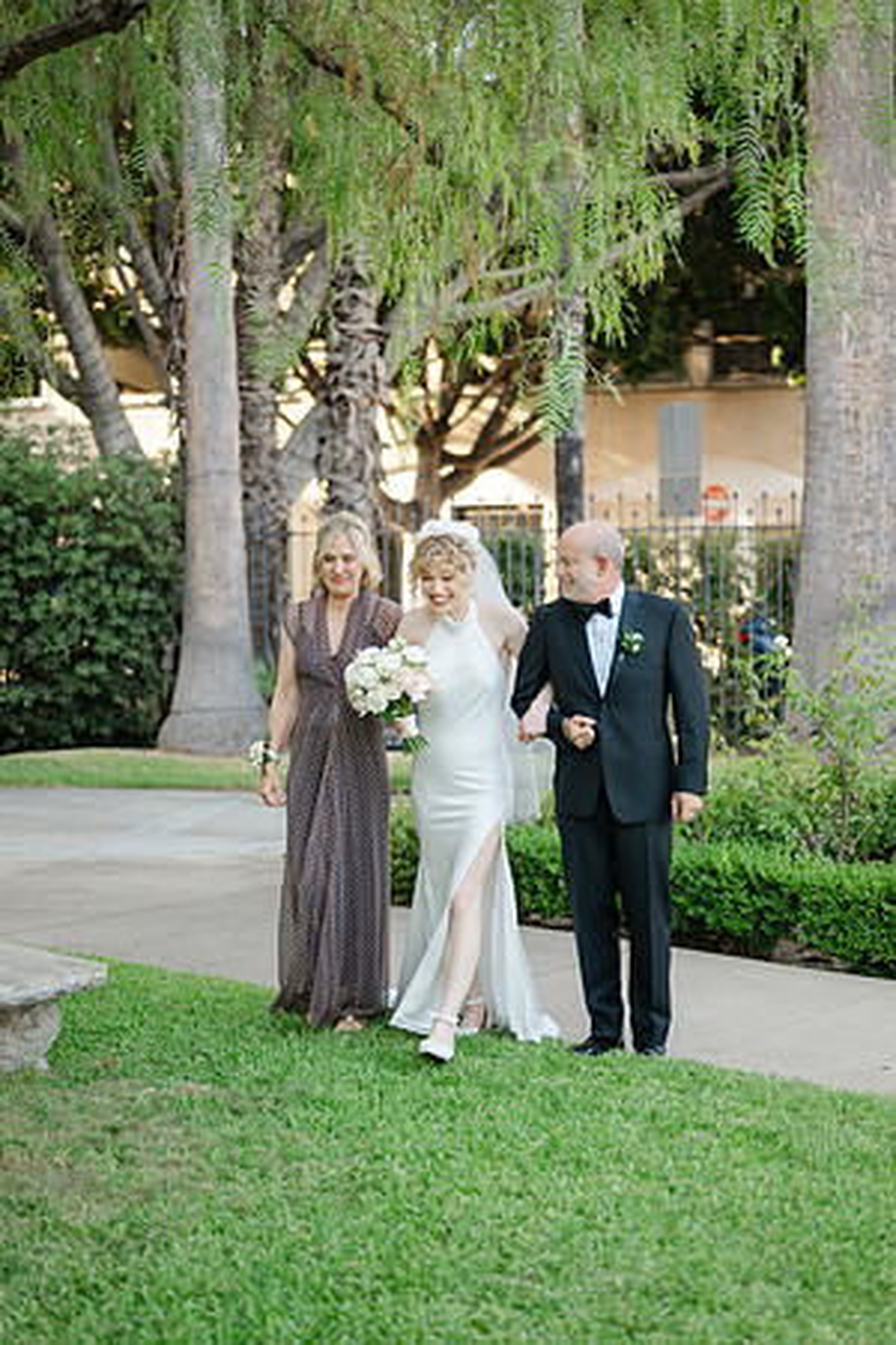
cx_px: 448
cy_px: 672
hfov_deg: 27.0
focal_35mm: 50
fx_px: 1867
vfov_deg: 39.6
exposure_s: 1/400
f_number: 1.8
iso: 100
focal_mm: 50
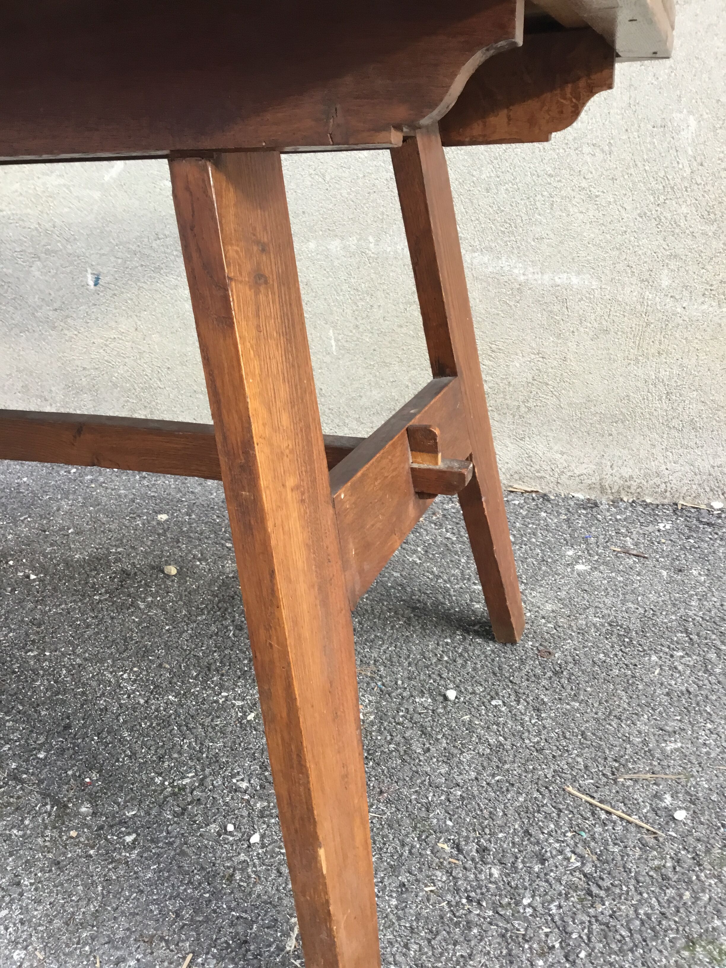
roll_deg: +2.6
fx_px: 867
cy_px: 484
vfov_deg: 58.4
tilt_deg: -22.9
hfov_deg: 45.4
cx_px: 363
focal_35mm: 31
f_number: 2.4
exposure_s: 1/33
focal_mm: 3.3
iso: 32
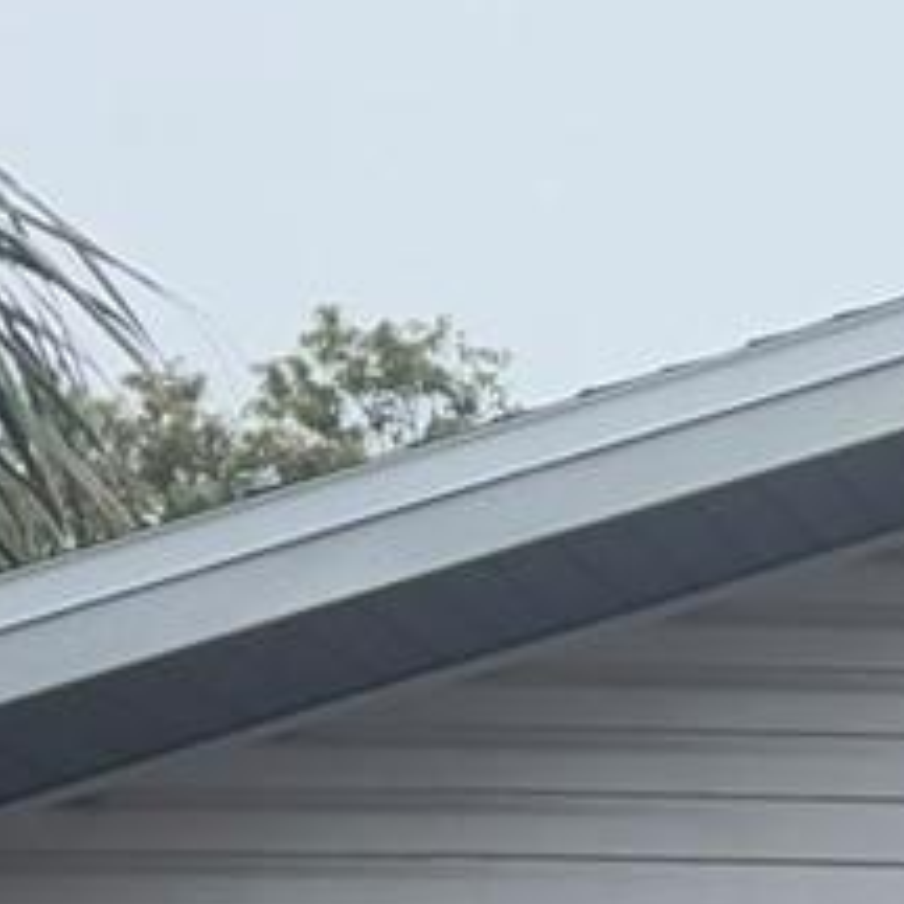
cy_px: 1586
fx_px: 4639
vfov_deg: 10.5
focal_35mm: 157
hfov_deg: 9.9
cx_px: 2105
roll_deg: +0.0
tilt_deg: -3.0
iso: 80
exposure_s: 1/1076
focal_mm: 6.76
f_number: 1.78
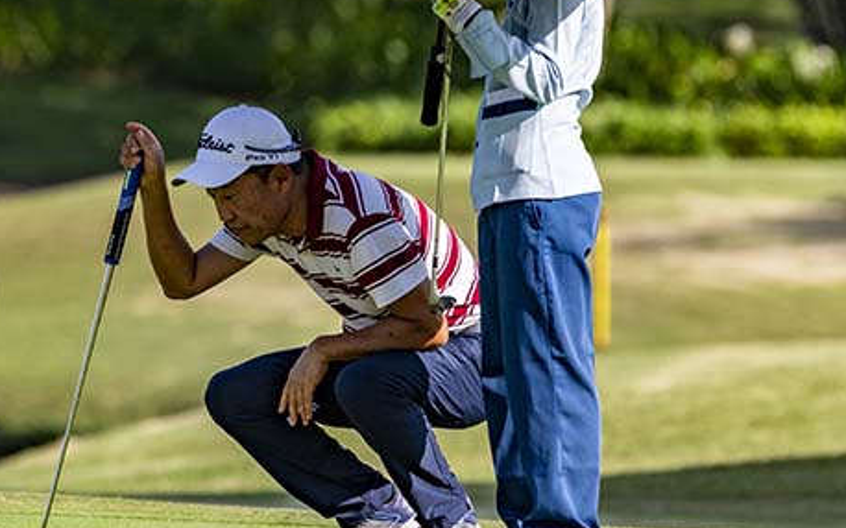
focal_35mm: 855
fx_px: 19708
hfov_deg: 2.5
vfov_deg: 1.5
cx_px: 20
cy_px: 120
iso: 280
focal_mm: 400
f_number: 5.6
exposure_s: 1/2000
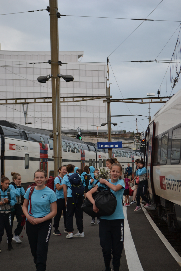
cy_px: 136
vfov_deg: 33.4
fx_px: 453
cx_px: 90
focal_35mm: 60
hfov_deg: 22.6
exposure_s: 1/320
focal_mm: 40
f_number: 5.3
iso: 400
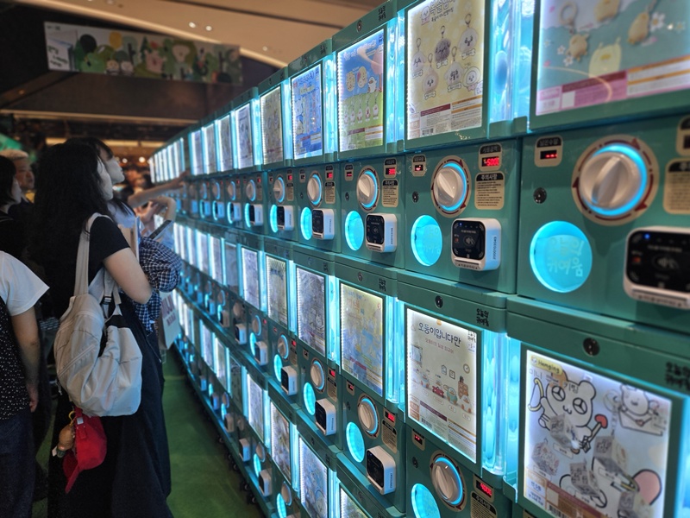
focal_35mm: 23
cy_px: 259
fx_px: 458
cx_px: 345
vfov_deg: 58.9
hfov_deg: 73.9
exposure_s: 1/208
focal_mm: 5.4
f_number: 1.8
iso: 64
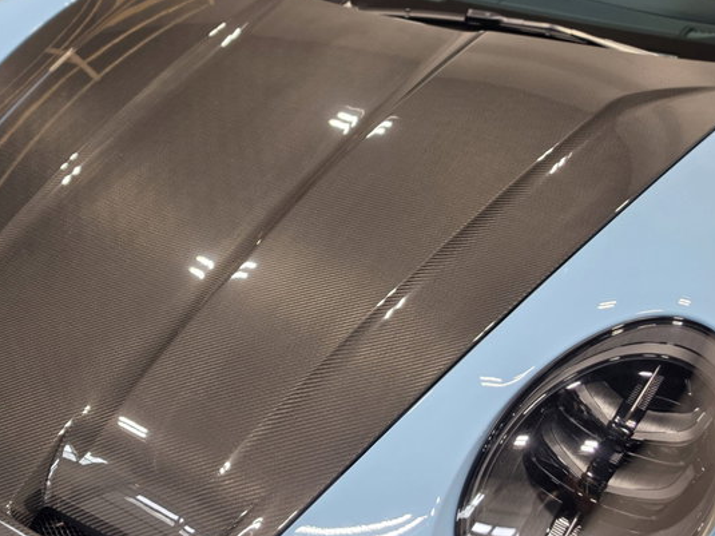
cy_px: 281
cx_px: 274
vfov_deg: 42.9
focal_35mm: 33
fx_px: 681
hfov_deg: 54.8
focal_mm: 6.5
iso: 100
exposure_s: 1/180
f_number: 1.4
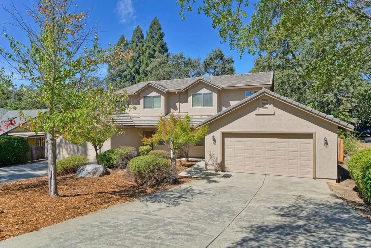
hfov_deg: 78.6
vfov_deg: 57.2
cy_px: 124
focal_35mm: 22
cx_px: 186
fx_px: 227
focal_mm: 22
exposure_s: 1/320
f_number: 7.1
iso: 100
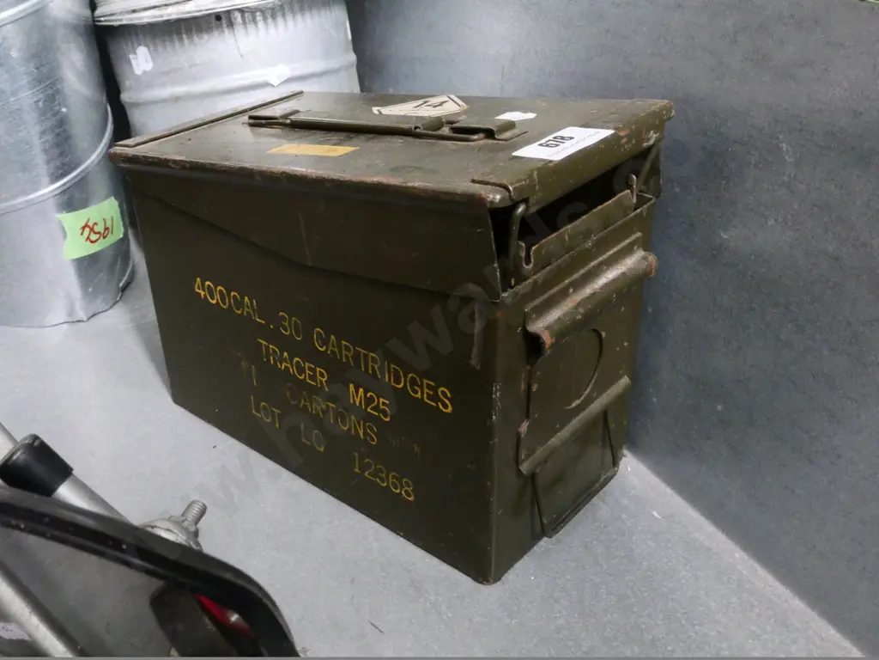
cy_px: 330
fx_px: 914
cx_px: 440
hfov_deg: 51.4
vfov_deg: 39.7
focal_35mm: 36
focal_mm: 18
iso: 6400
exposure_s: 1/100
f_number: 5.6
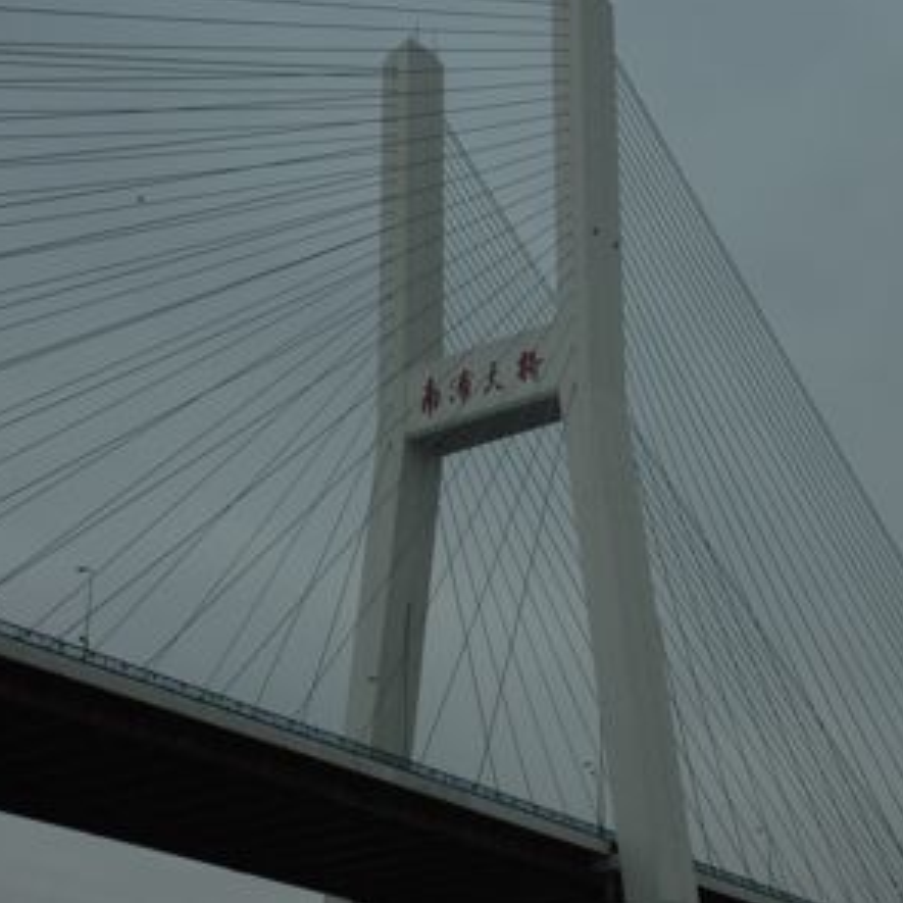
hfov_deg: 23.3
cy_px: 450
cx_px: 572
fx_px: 2184
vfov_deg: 23.4
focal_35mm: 74
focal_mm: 38
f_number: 25
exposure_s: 1/200
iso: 400
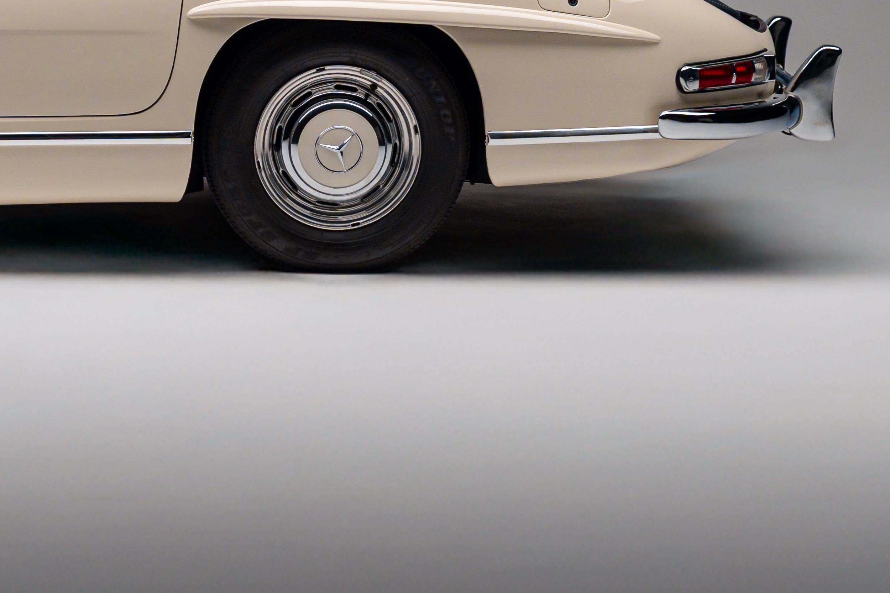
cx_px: -54
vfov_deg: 10.9
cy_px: -34
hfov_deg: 16.1
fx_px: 3070
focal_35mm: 124
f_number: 2.8
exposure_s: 1/80
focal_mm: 57.1
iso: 400
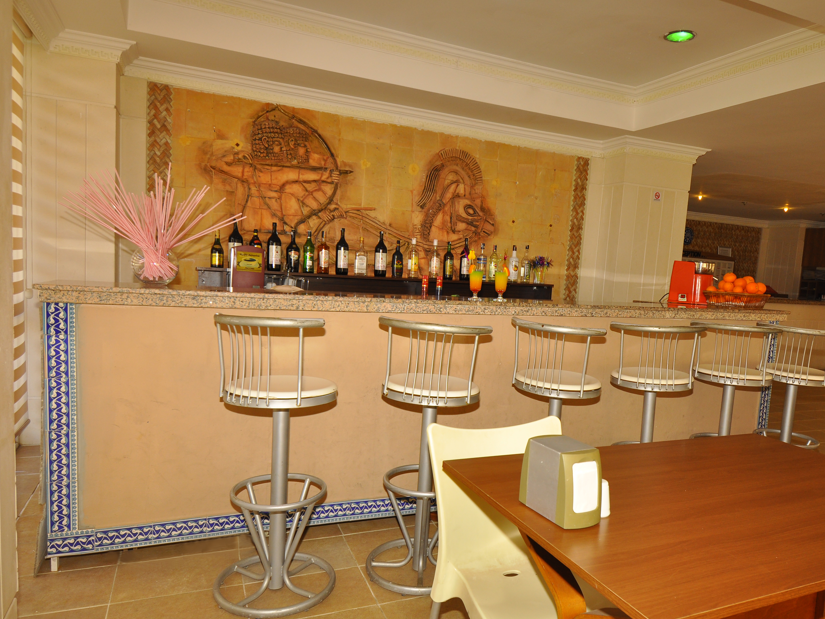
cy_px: 315
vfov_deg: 36.0
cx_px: 465
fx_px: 953
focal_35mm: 40
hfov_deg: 46.7
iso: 320
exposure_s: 1/60
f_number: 5.6
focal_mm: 24
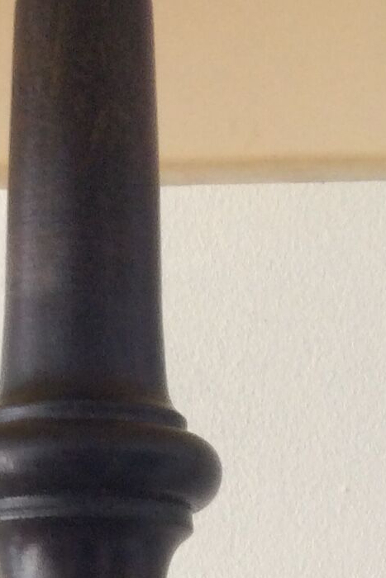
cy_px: 1056
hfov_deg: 11.1
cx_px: 136
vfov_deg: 14.5
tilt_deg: -8.6
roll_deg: +0.6
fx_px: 1977
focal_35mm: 123
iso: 40
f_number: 2.4
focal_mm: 3.3
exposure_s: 1/25
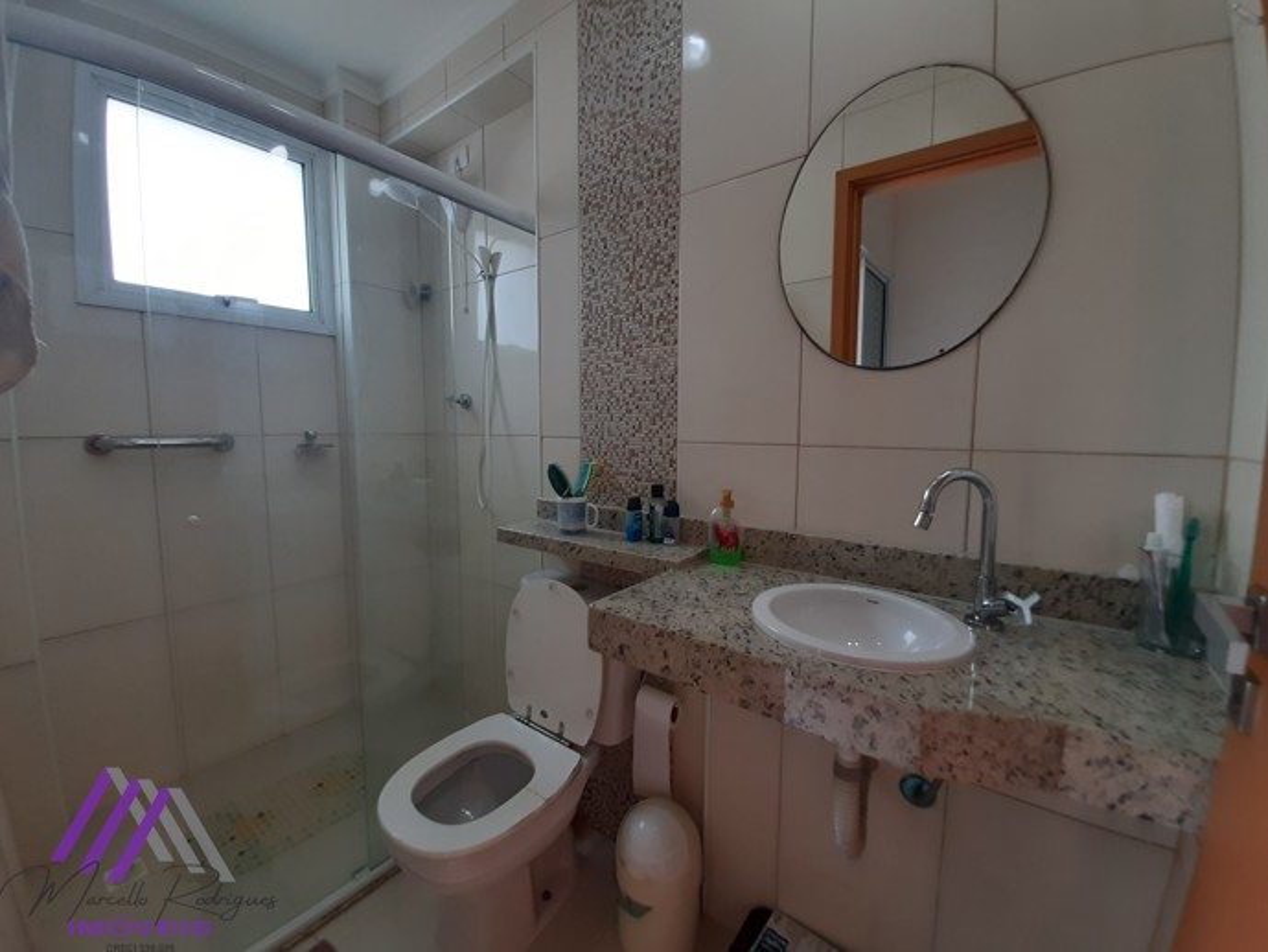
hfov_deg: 106.2
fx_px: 476
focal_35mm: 13
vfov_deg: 89.9
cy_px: 476
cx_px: 634
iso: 64
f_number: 2.2
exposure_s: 1/120
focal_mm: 1.42
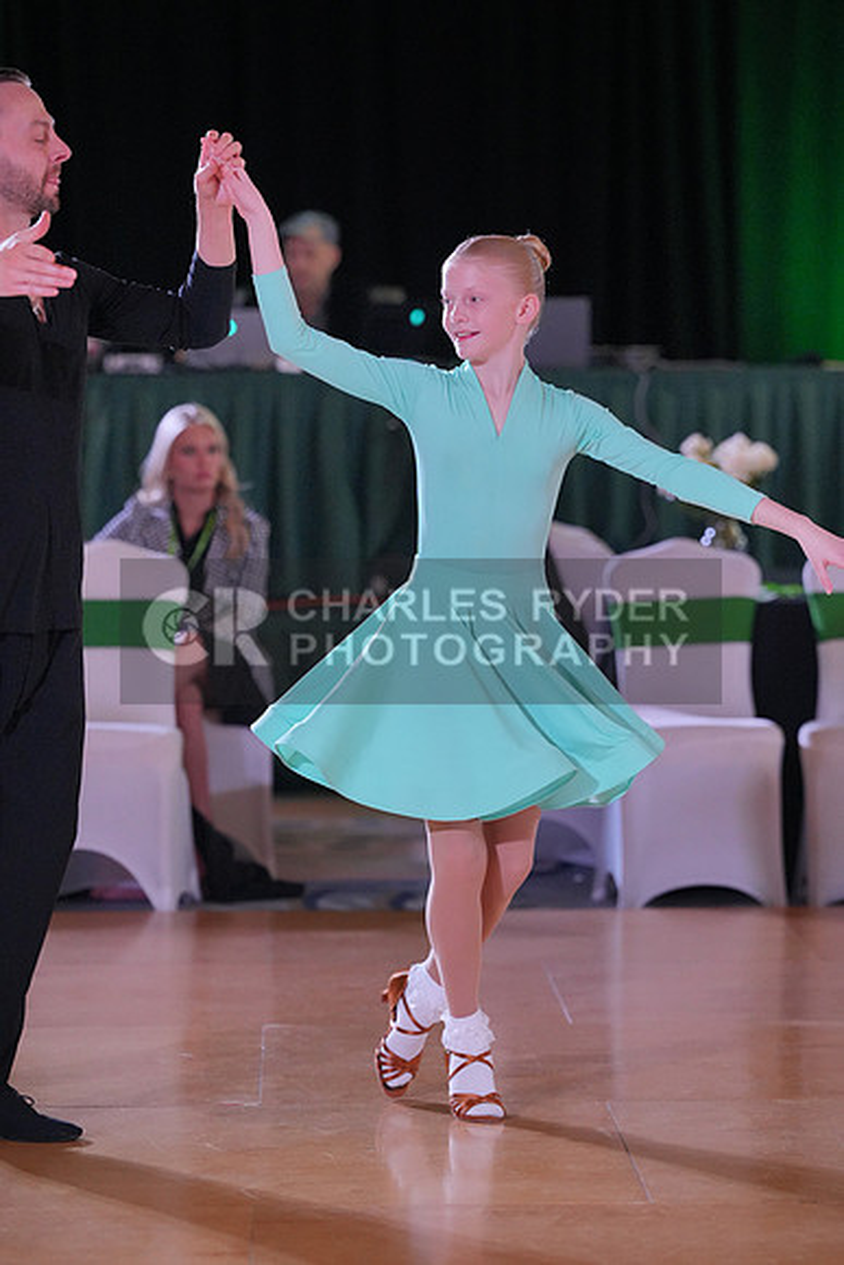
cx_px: 422
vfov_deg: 13.8
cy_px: 632
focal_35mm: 149
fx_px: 5236
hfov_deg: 9.2
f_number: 3.5
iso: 5000
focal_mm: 149
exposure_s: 1/500
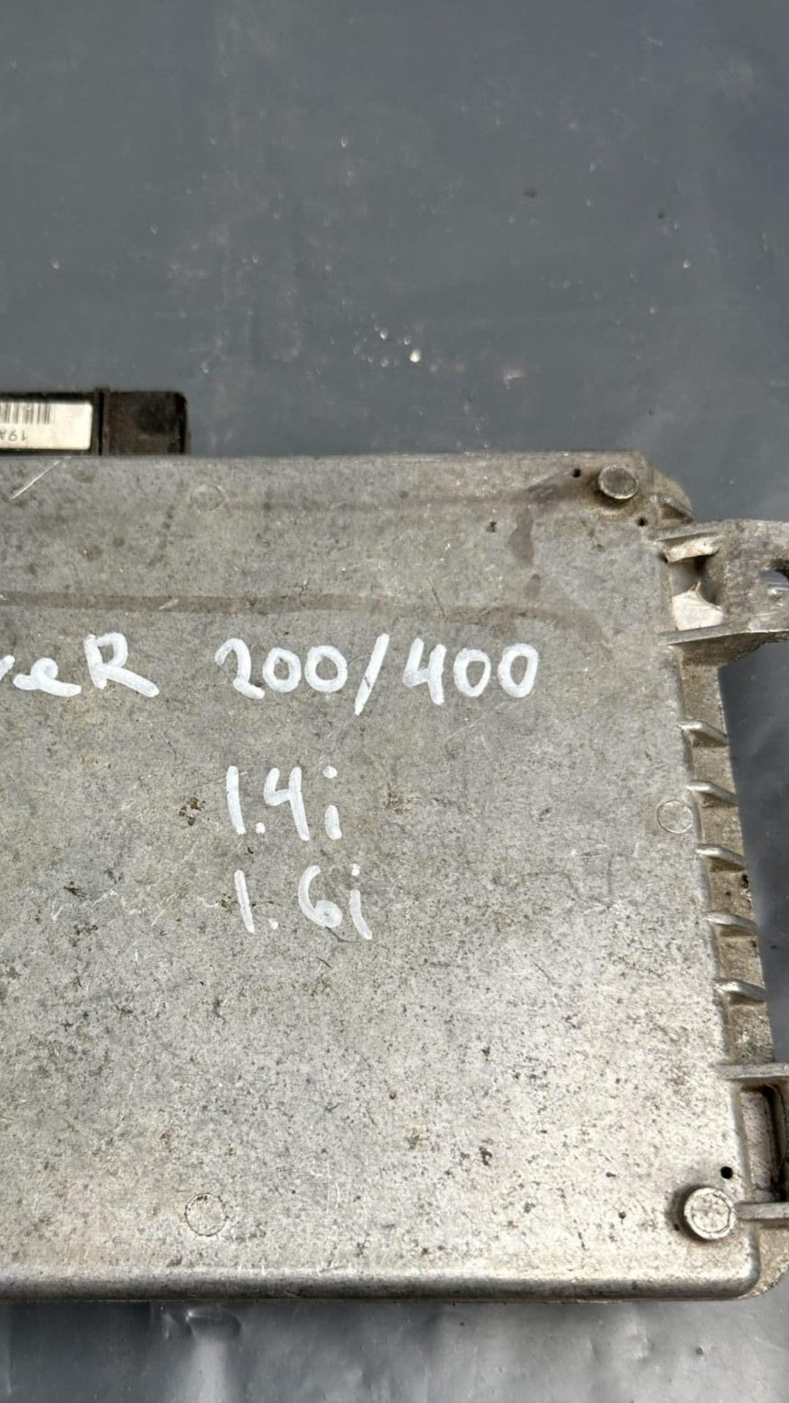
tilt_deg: -66.2
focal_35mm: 35
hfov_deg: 33.2
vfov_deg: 56.2
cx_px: 214
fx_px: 1301
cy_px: 837
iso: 125
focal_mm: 6.86
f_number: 1.78
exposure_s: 1/100
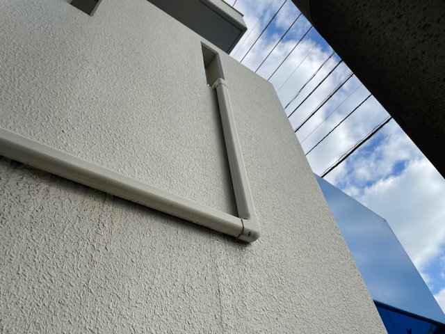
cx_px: 222
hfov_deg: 67.3
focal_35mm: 26
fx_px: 334
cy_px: 167
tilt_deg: +49.6
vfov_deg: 53.1
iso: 32
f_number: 1.6
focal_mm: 4.2
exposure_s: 1/6897
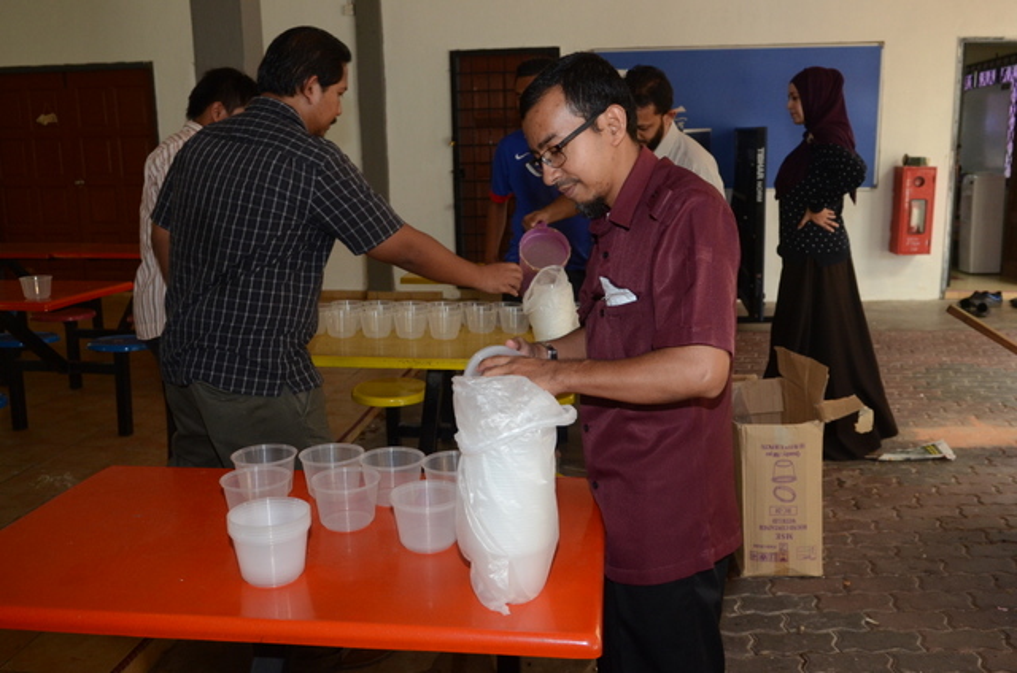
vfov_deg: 39.8
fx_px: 930
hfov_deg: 57.3
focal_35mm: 33
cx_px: 508
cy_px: 336
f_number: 4
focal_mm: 22
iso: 1000
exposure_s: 1/250
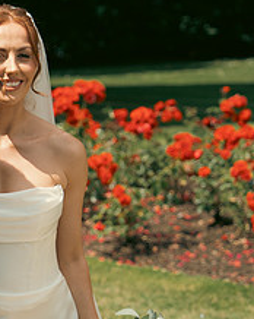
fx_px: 1411
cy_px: 206
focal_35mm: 150
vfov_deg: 12.9
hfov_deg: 10.2
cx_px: -31
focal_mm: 60
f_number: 3.5
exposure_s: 1/1250
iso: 125
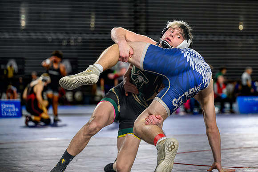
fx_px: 836
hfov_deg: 17.5
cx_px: 156
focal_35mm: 117
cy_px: 71
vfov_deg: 11.8
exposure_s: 1/800
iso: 2500
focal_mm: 95
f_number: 2.8
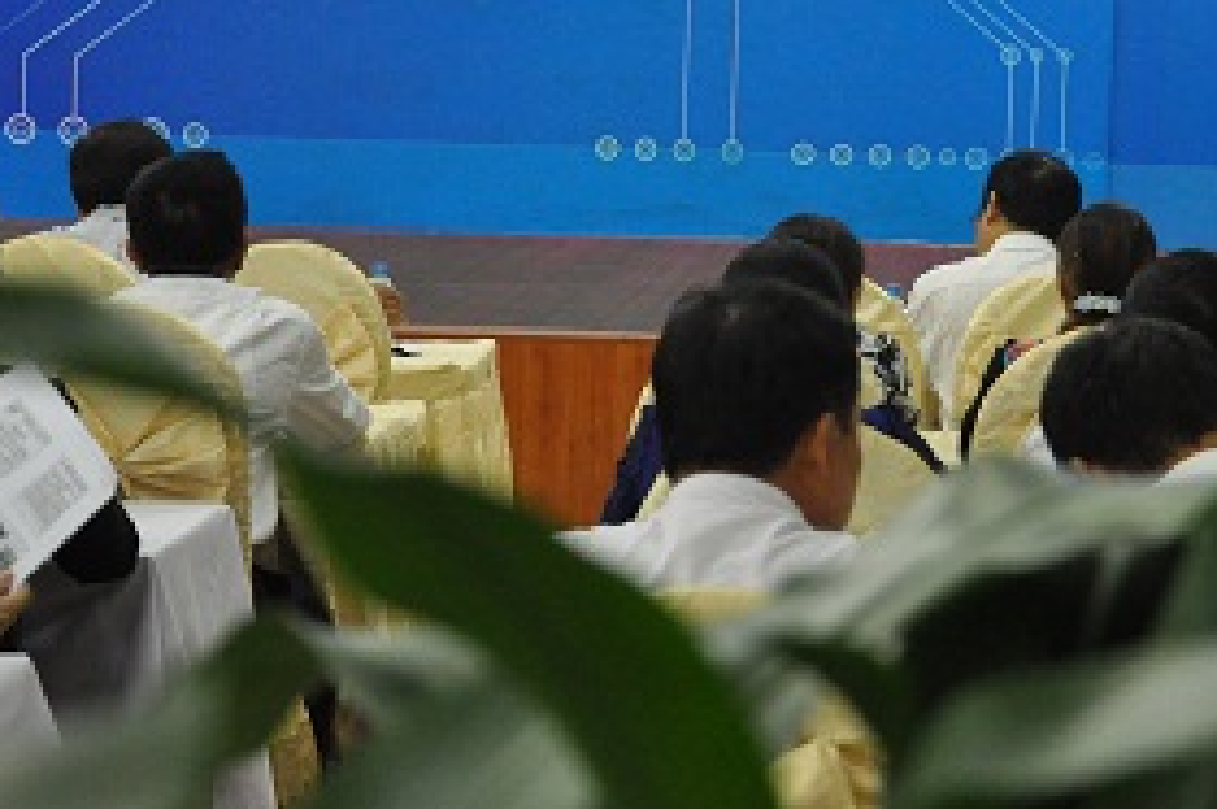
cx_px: 930
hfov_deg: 19.0
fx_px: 3613
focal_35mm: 107
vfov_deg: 12.7
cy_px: 165
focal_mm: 40
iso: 2000
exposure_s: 1/100
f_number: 5
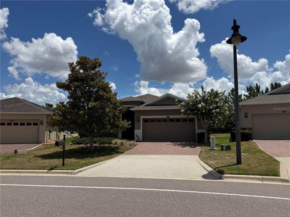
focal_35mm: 24
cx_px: 145
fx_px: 201
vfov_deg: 56.8
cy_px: 108
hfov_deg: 71.6
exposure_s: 1/9091
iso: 80
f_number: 1.78
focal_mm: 6.76
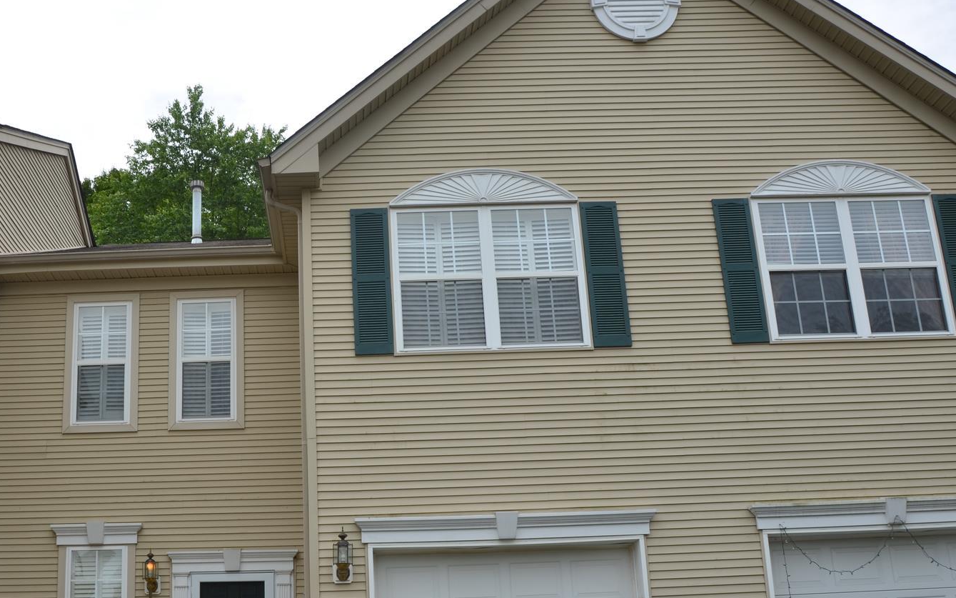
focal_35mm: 42
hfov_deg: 46.3
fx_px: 1094
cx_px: 305
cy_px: 379
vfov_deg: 30.4
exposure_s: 1/320
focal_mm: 18
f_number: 9
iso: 100
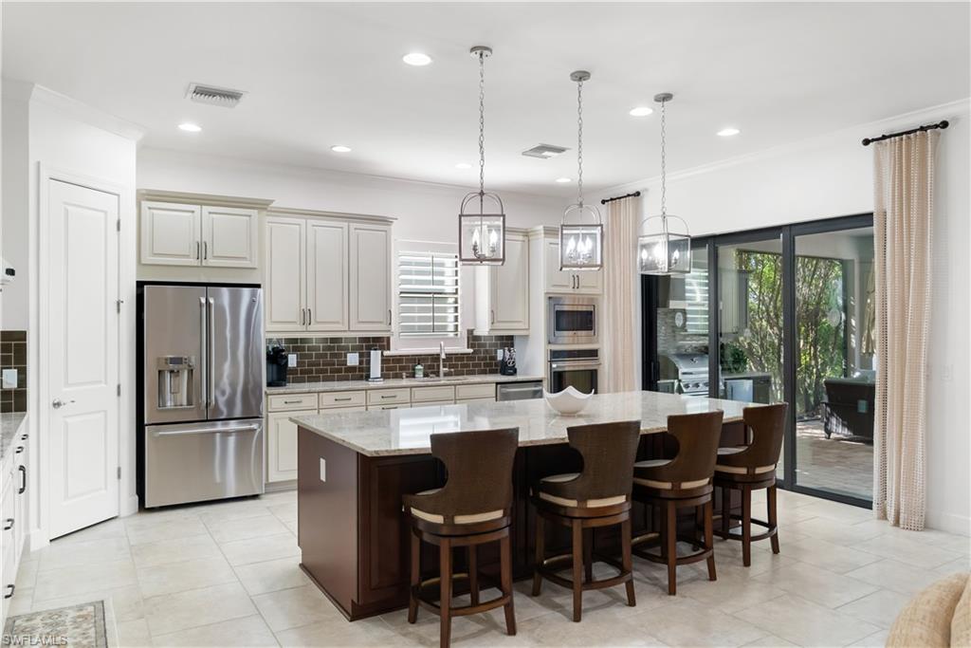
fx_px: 647
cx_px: 486
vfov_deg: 53.1
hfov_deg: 73.7
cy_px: 324
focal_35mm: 24
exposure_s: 1/30
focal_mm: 24
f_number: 6.7
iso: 1600
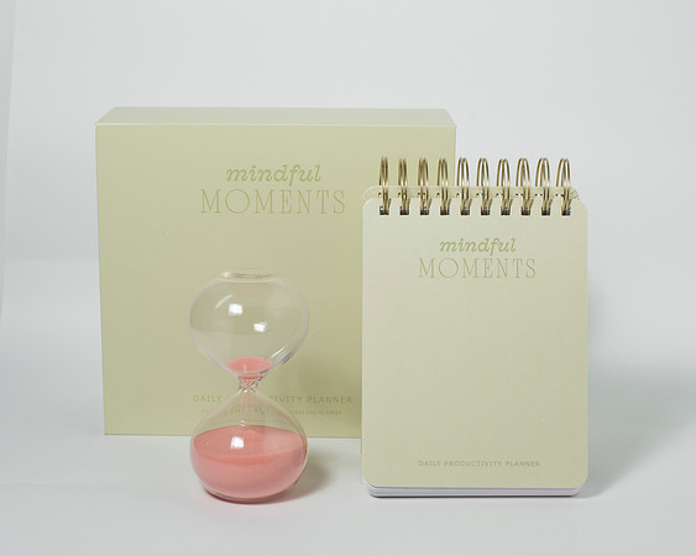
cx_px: 309
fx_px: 1386
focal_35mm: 67
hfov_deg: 28.2
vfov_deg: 22.7
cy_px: 310
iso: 200
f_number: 9
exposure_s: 1/200
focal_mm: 50
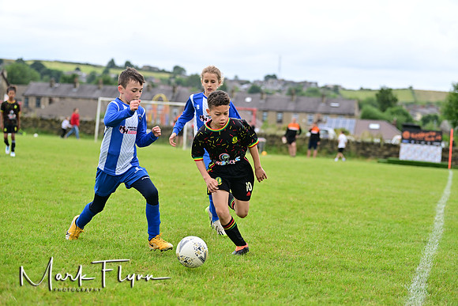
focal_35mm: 81
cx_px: 229
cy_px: 153
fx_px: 1031
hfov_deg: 25.1
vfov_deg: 16.9
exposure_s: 1/2000
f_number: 2.5
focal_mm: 81
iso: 400
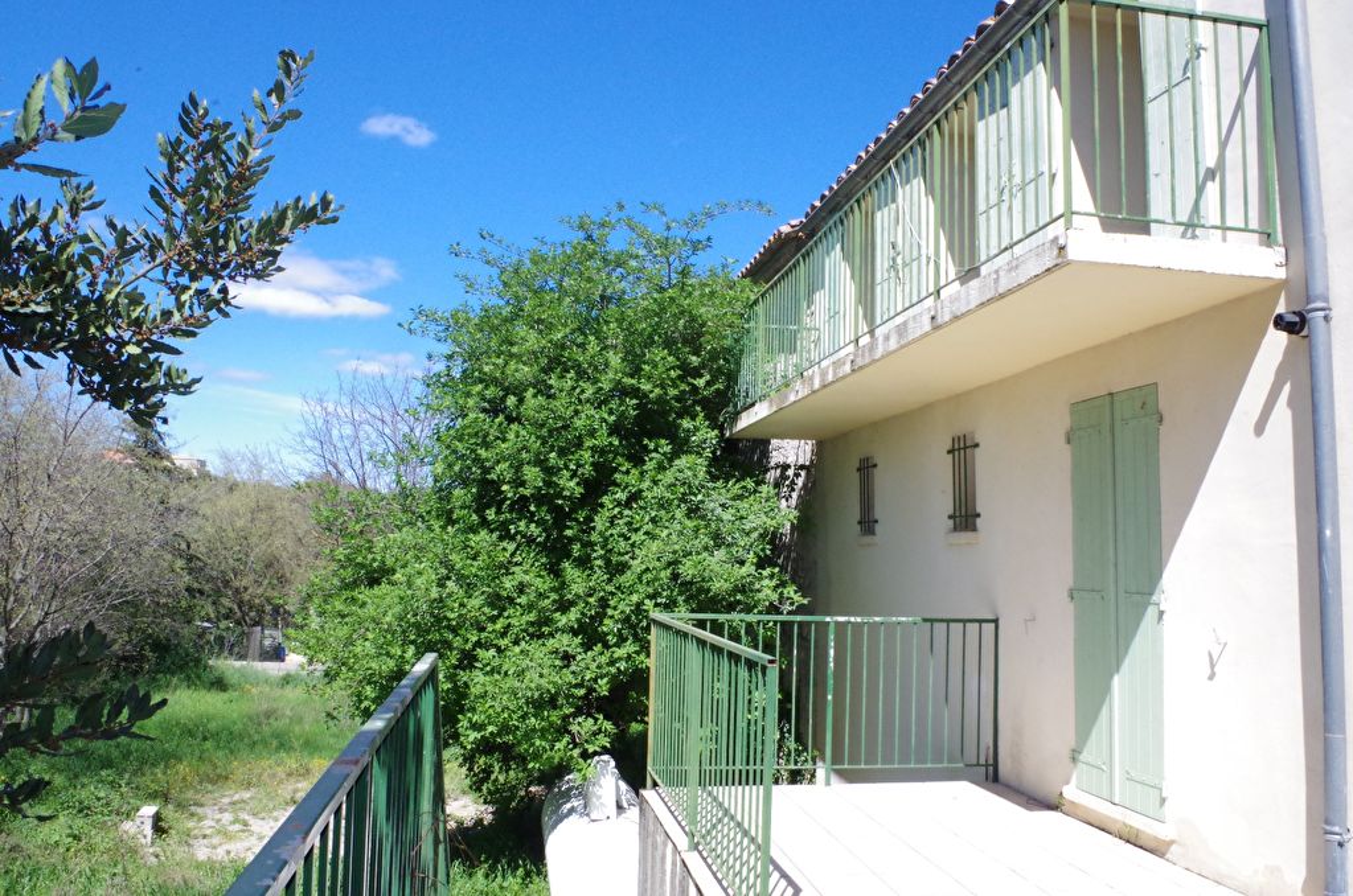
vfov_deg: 47.8
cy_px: 448
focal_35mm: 27
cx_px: 676
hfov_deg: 67.5
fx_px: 1013
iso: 1600
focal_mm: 18
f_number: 22
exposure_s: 1/180
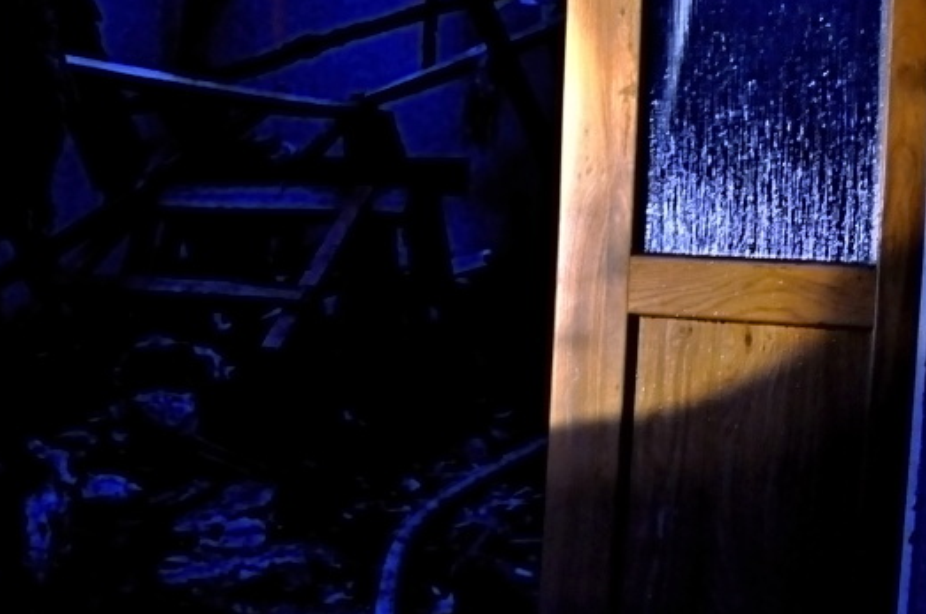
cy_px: 293
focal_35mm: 62
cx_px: -83
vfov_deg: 21.8
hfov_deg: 29.4
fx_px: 1592
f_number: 3.5
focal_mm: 18
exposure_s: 1/8
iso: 1600
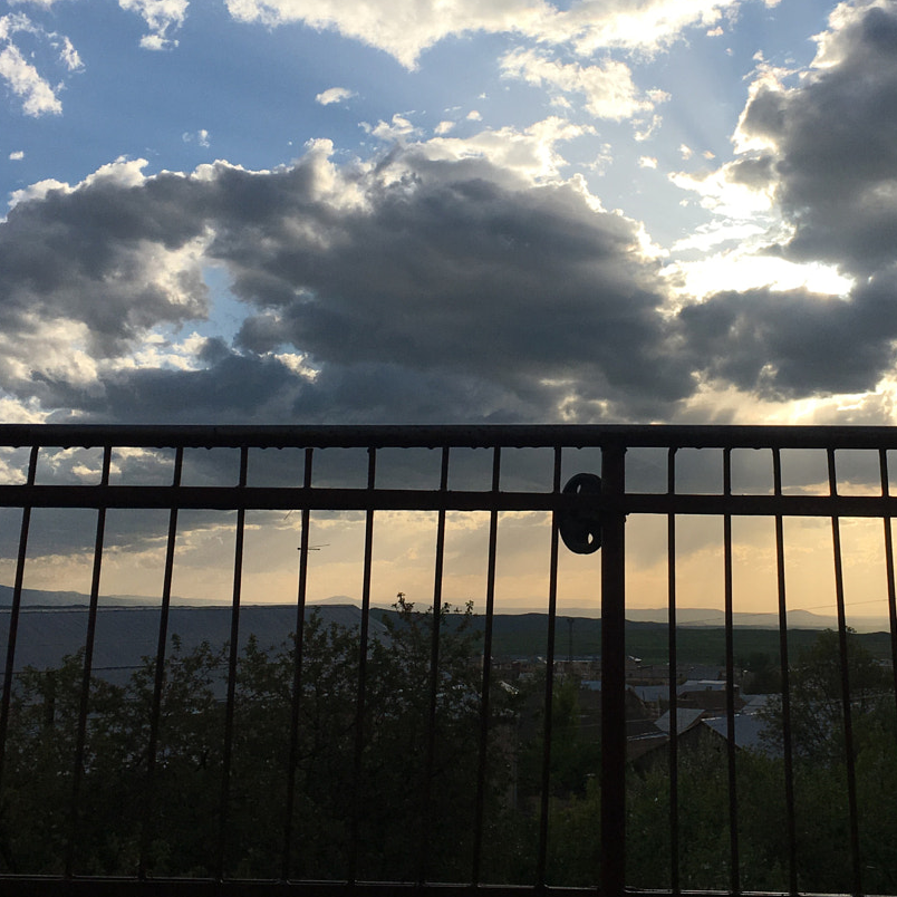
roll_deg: +0.0
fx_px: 1495
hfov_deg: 33.2
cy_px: 307
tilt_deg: +12.0
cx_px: 563
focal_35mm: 51
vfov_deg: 33.1
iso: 25
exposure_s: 1/3497
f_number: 2.2
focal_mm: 4.15
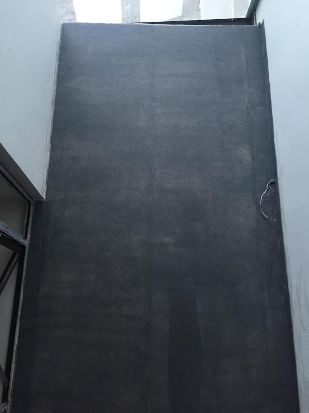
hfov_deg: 48.2
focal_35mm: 29
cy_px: 206
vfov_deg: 61.7
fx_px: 345
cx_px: 154
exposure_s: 1/30
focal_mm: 4.15
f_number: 2.2
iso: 200
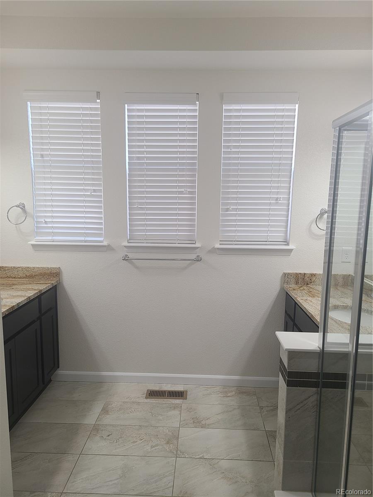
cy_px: 248
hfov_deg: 53.1
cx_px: 186
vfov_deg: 67.3
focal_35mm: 26
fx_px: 374
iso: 50
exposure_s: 1/60
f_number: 1.8
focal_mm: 5.4
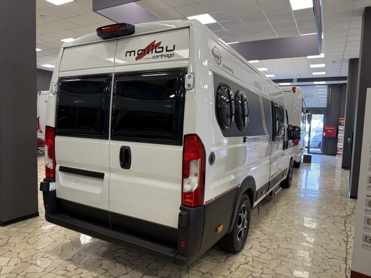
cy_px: 139
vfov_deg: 56.8
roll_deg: -1.6
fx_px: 257
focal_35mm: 24
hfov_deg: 71.6
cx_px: 186
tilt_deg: -3.4
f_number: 1.78
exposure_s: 1/100
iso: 100
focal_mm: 6.76
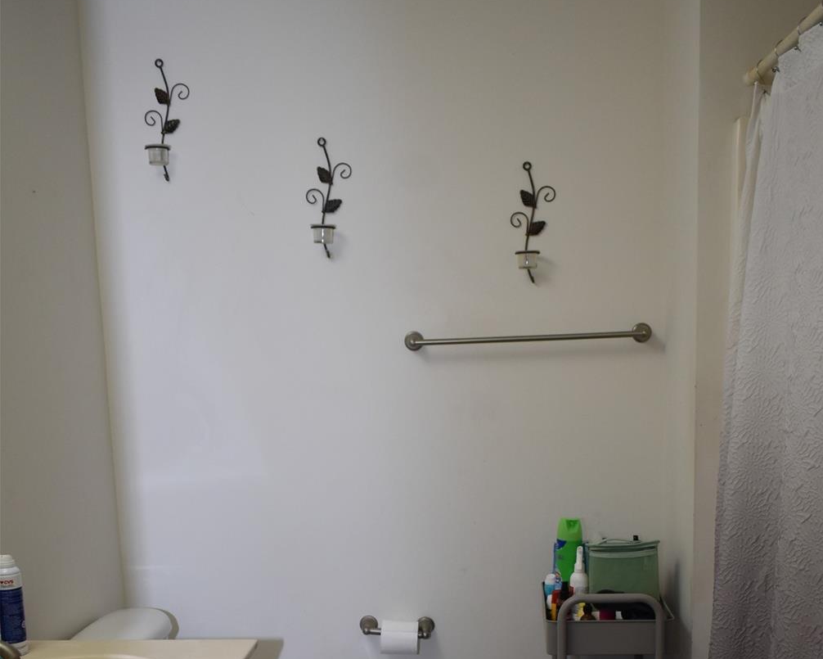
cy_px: 512
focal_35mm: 43
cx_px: 418
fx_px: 1047
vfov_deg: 34.0
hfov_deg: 42.9
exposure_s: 1/250
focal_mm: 20
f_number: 3.5
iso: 800
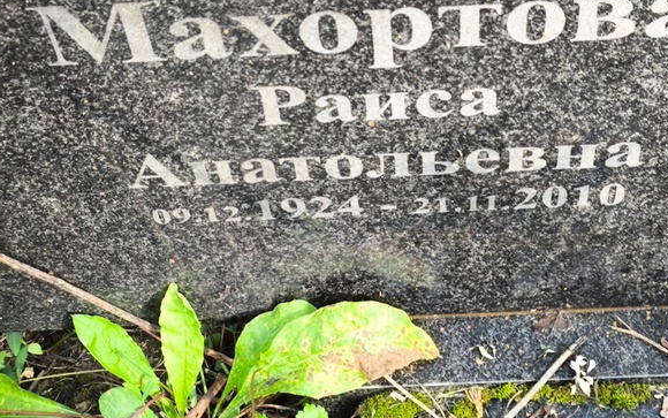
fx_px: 1329
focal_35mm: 73
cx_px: 369
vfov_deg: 17.9
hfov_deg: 28.2
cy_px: 175
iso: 64
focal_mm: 4.71
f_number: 1.7
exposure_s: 1/60
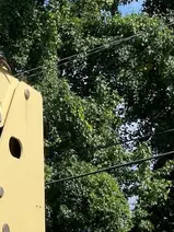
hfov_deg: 15.1
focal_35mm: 90
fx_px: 603
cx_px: -94
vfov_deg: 18.5
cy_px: 375
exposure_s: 1/3040
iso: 32
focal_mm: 4.2
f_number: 1.6
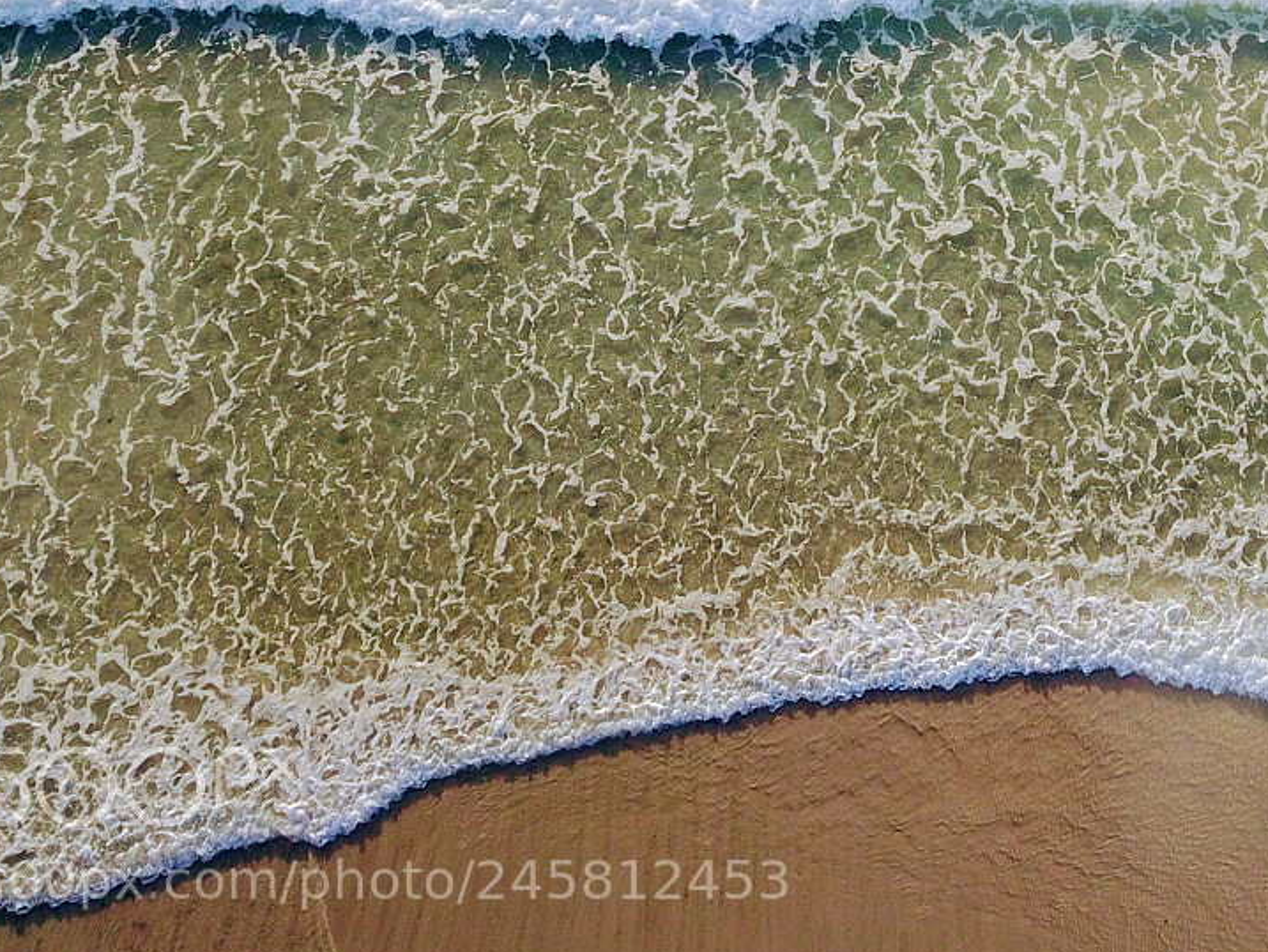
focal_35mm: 58
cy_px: -42
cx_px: 1279
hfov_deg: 30.8
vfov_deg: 23.9
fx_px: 2125
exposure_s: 1/565
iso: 100
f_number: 2.2
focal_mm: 4.73
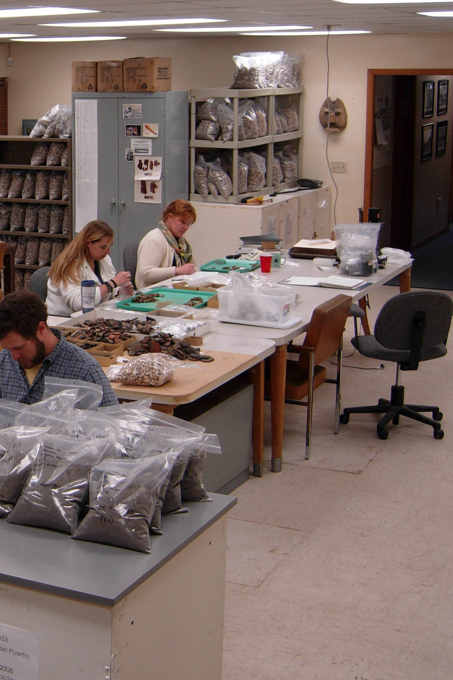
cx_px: -50
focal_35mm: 63
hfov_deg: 20.5
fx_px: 1189
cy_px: 283
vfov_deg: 31.8
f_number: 2.7
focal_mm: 7.5
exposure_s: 1/49.3
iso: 50
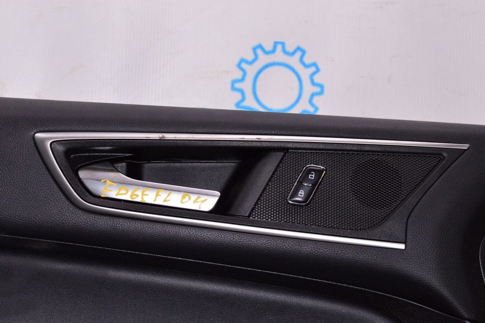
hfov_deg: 33.4
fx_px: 808
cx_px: 242
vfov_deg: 22.6
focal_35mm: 60
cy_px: 162
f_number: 8
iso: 1600
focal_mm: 40
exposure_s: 1/200
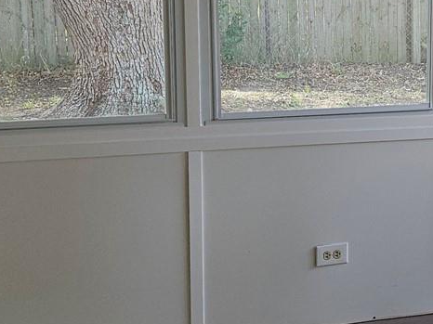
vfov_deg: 18.6
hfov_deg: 23.5
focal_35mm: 79
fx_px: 988
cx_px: 451
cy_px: 115
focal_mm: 5.4
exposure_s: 1/120
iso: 32
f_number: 1.8
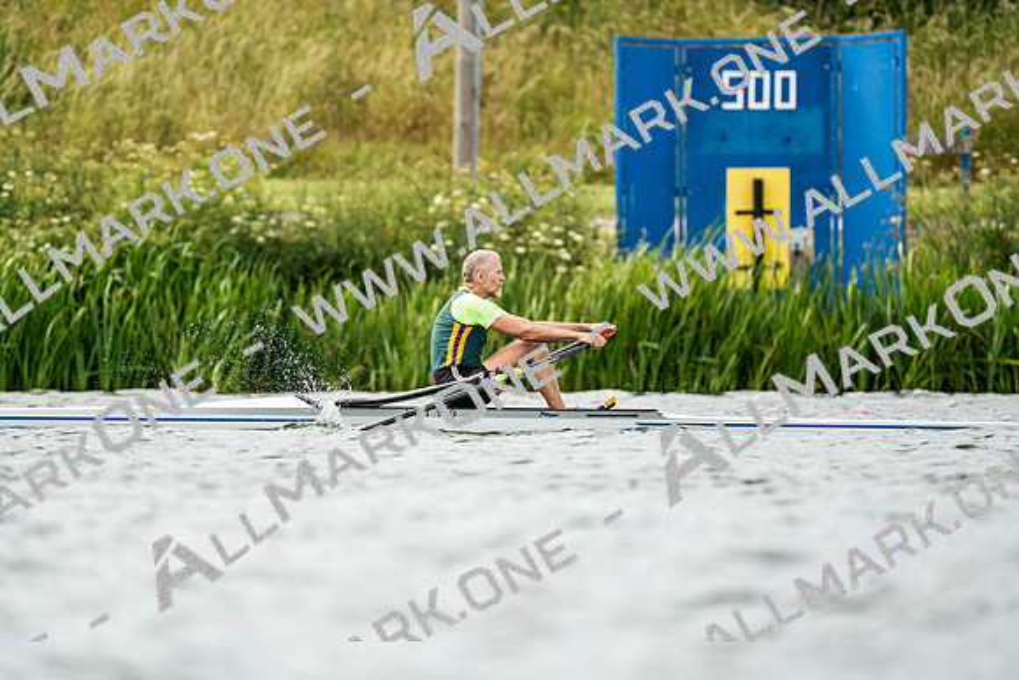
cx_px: 510
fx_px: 16987
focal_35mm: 600
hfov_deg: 3.4
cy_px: 340
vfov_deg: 2.3
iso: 500
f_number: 6.3
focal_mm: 600
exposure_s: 1/2000
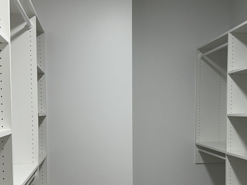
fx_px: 321
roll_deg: +0.2
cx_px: 142
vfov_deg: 31.9
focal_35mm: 45
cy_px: 127
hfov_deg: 42.0
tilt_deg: -3.2
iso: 160
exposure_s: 1/120
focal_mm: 6.86
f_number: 1.78
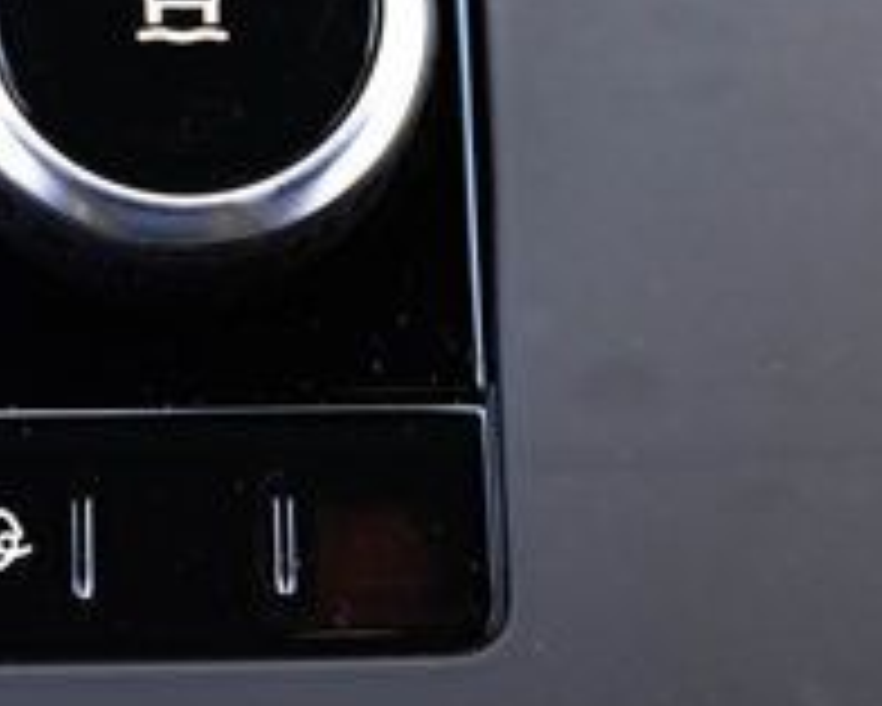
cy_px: -2
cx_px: 212
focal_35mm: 147
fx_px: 3839
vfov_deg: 10.4
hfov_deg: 13.1
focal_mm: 48
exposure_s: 1/200
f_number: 3.5
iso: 800
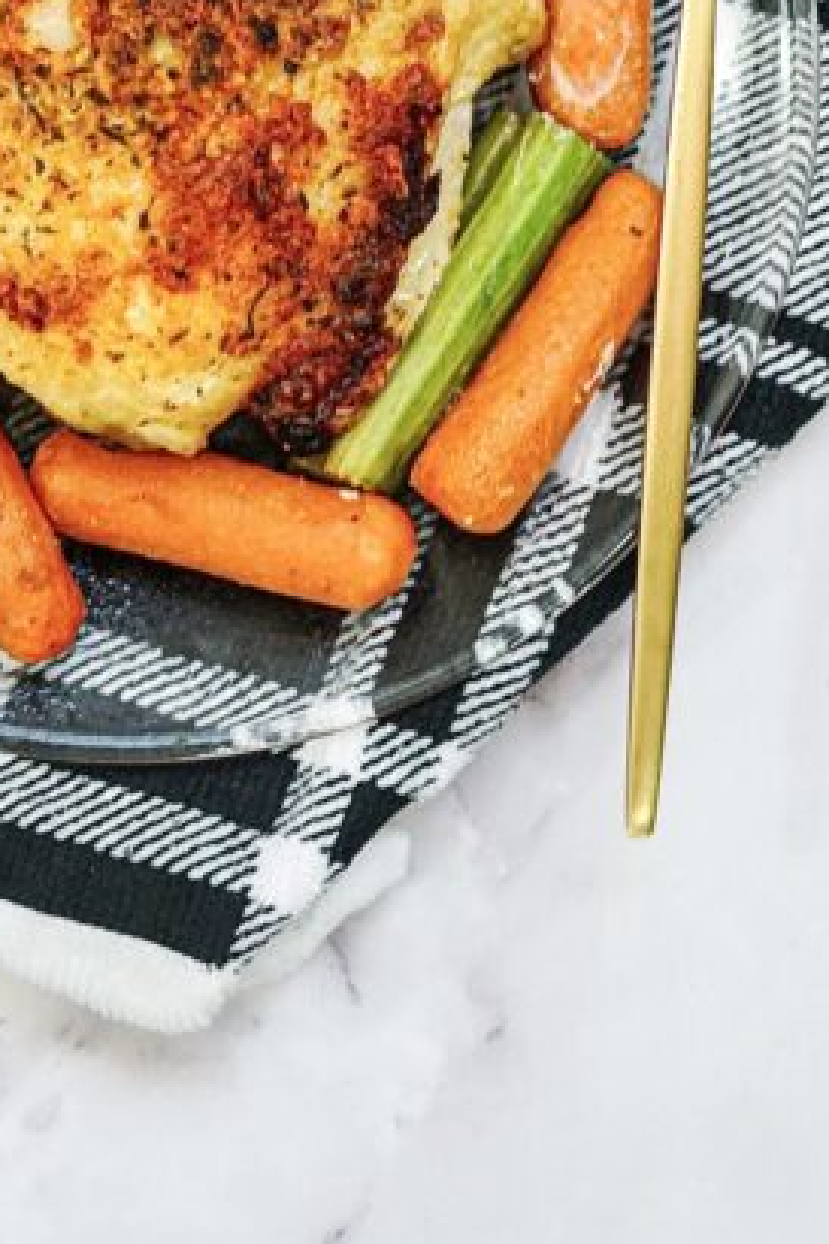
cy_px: -109
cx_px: -38
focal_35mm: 134
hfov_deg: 10.1
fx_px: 4628
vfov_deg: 14.9
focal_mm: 50
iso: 1000
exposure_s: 1/60
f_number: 4
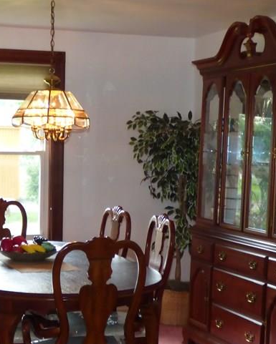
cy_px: 171
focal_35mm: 79
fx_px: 806
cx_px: 118
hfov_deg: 19.4
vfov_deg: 24.1
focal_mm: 6.8
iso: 400
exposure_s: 1/60
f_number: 3.5
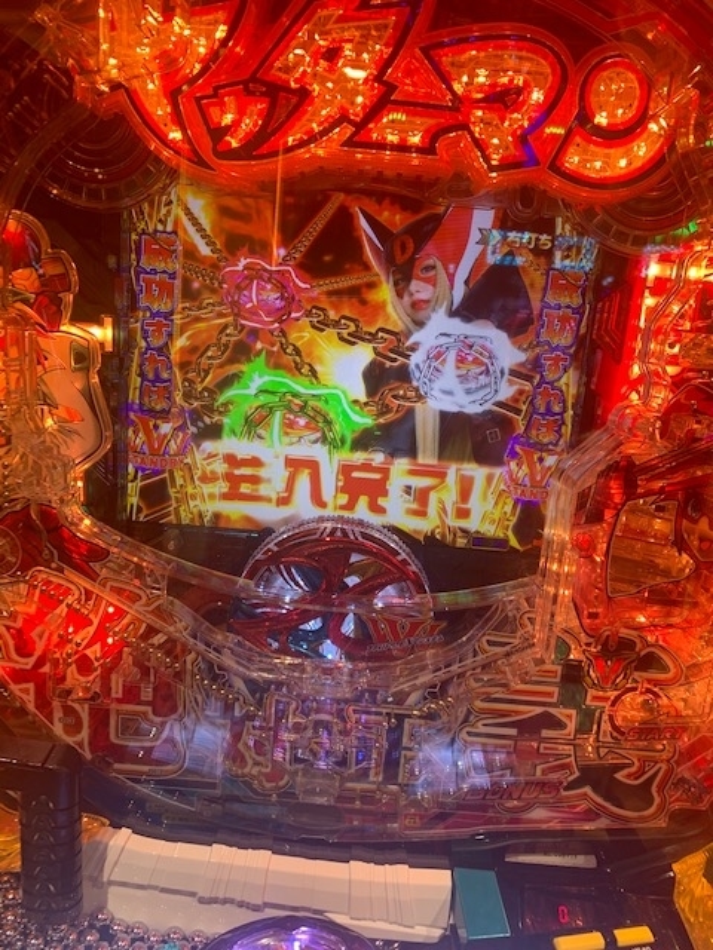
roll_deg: -4.0
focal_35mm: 26
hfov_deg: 53.1
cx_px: 356
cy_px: 475
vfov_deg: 67.3
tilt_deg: -12.7
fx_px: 714
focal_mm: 4.25
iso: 64
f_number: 1.8
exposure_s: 1/100
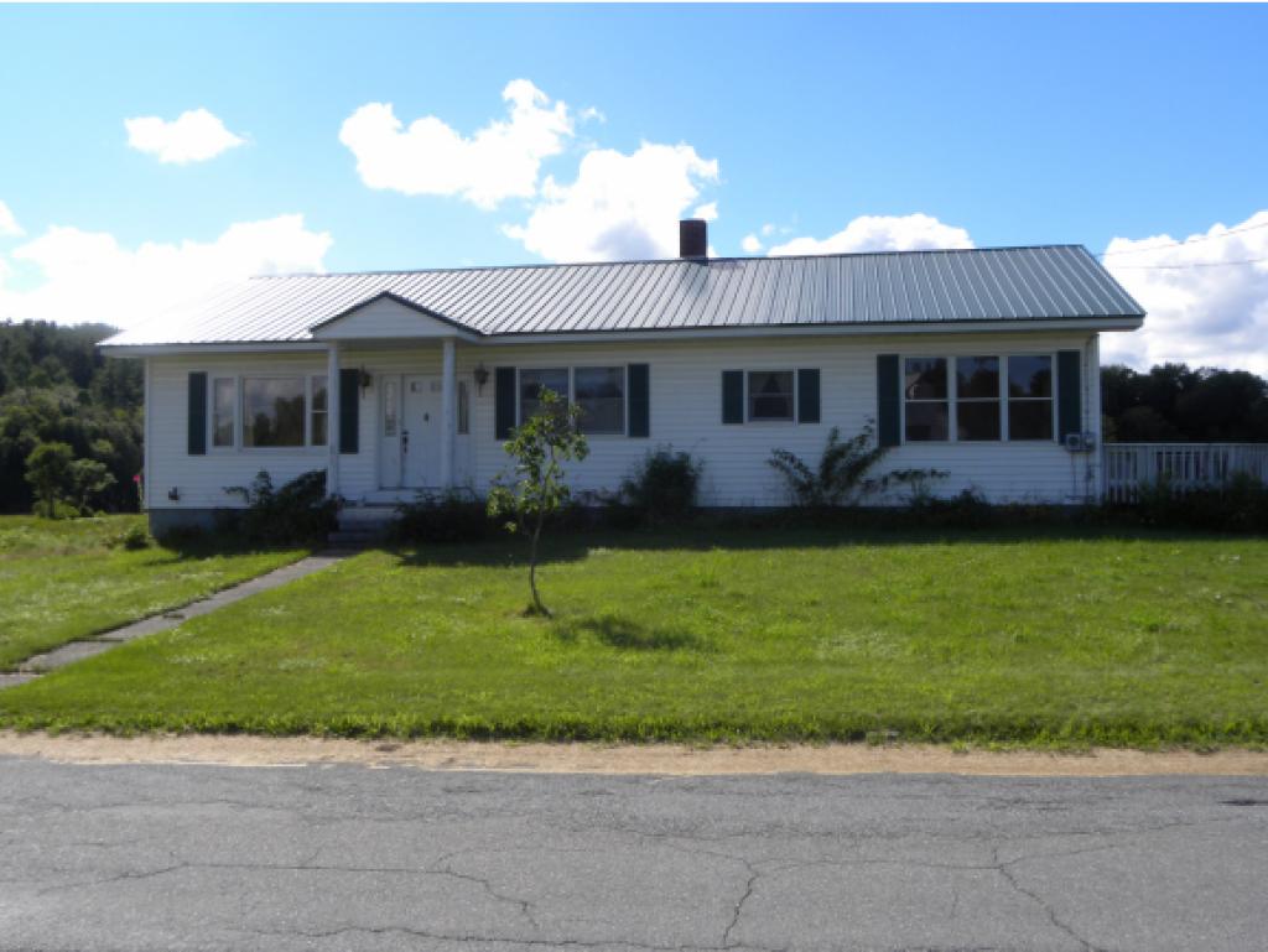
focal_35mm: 33
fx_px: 1209
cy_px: 476
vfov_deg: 43.0
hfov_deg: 55.3
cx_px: 634
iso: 64
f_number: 5.6
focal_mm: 5.9
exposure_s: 1/270
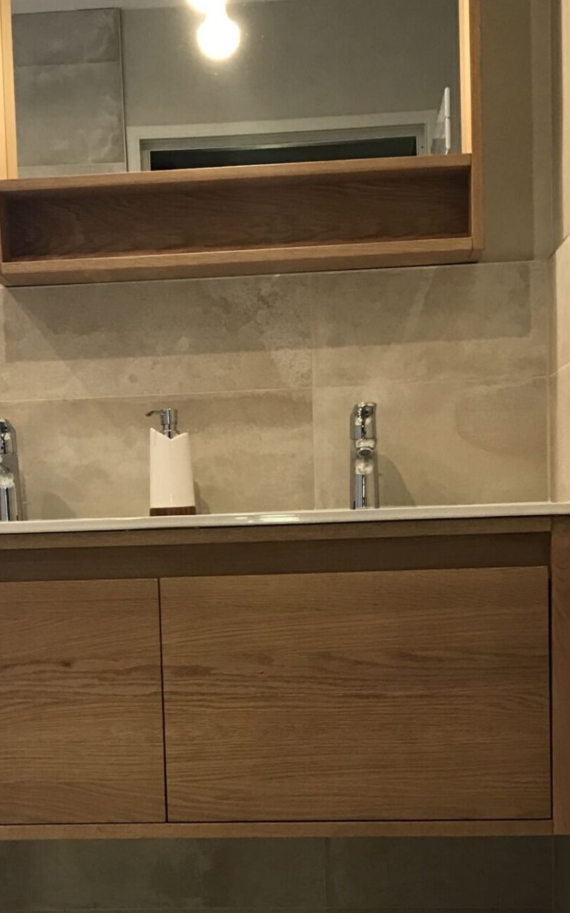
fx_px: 1517
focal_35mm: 61
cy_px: 682
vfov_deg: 32.9
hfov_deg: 21.2
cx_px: 169
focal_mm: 3.99
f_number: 1.8
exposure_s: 1/25
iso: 40
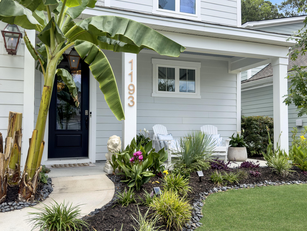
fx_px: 293
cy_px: 116
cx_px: 154
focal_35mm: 33
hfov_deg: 55.4
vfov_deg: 42.9
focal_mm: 6.76
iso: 80
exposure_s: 1/1700
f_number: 1.8
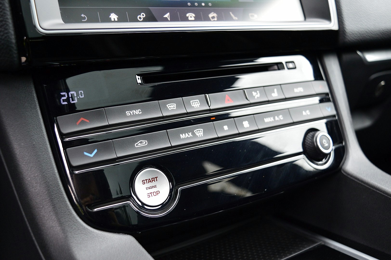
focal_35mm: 40
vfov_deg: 33.0
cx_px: 196
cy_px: 130
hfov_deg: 48.0
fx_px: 440
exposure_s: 1/60
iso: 800
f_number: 4.5
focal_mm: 27
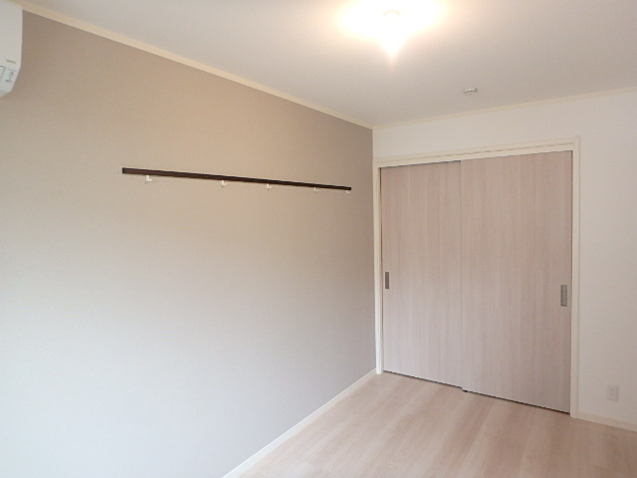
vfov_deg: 63.4
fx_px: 386
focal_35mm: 21
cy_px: 239
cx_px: 318
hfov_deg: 79.0
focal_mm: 3.7
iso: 320
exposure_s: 1/30
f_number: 3.5
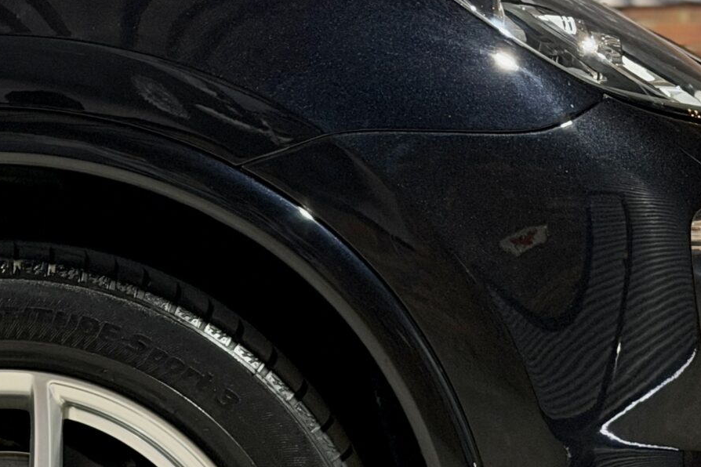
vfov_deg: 9.6
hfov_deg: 14.2
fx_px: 2784
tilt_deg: -4.5
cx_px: 52
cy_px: 323
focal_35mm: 143
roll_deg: -0.2
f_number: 1.78
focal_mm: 6.76
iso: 400
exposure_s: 1/33
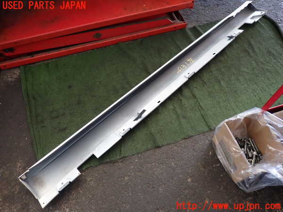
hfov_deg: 69.4
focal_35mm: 25
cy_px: 106
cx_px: 142
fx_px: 204
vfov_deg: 54.9
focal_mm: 4.5
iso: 200
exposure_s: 1/50
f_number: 2
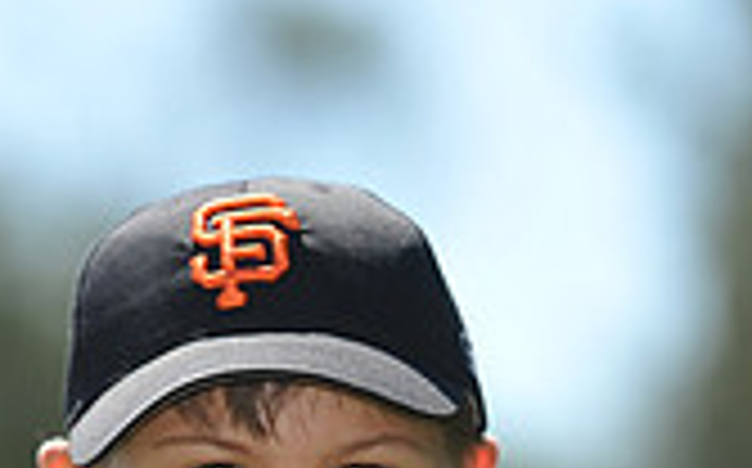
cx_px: 396
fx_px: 11220
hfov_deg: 3.8
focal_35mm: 548
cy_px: 742
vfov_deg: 2.4
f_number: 4
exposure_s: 1/1250
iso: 200
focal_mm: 155
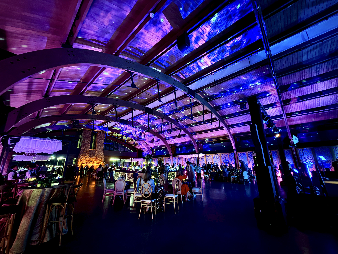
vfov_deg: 85.7
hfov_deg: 102.1
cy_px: 127
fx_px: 137
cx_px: 169
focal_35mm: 14
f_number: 2.2
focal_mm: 2.22
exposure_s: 1/7
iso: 1250
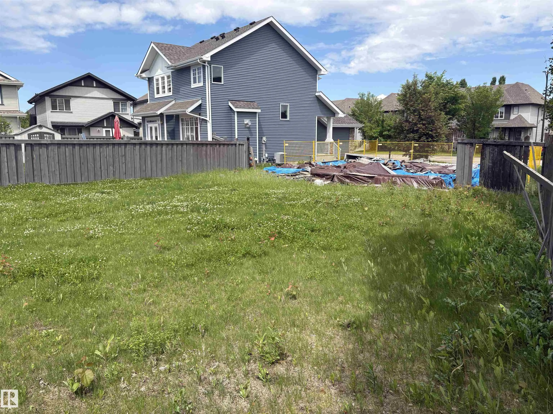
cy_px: 207
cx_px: 276
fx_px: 415
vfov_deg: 53.1
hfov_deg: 67.3
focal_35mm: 26
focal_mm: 5.96
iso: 50
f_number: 1.6
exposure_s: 1/2283
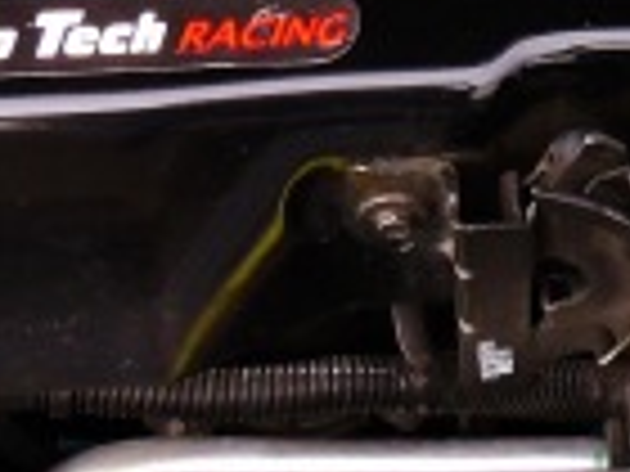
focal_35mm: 177
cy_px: -315
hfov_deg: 11.1
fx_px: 3221
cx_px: 572
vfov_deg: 8.2
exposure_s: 1/69
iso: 100
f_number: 3.3
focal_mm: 5.6
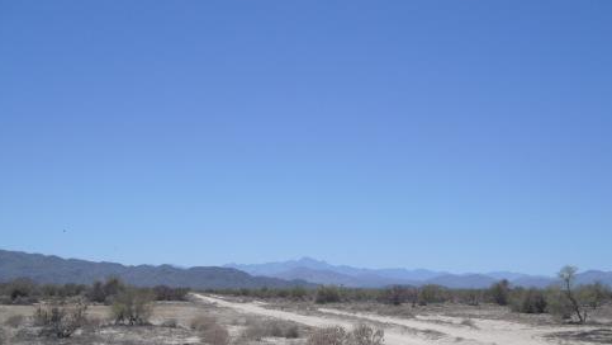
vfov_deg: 22.7
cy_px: 284
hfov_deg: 39.8
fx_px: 844
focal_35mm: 52
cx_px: 296
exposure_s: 1/250
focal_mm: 6.3
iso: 64
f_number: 7.8
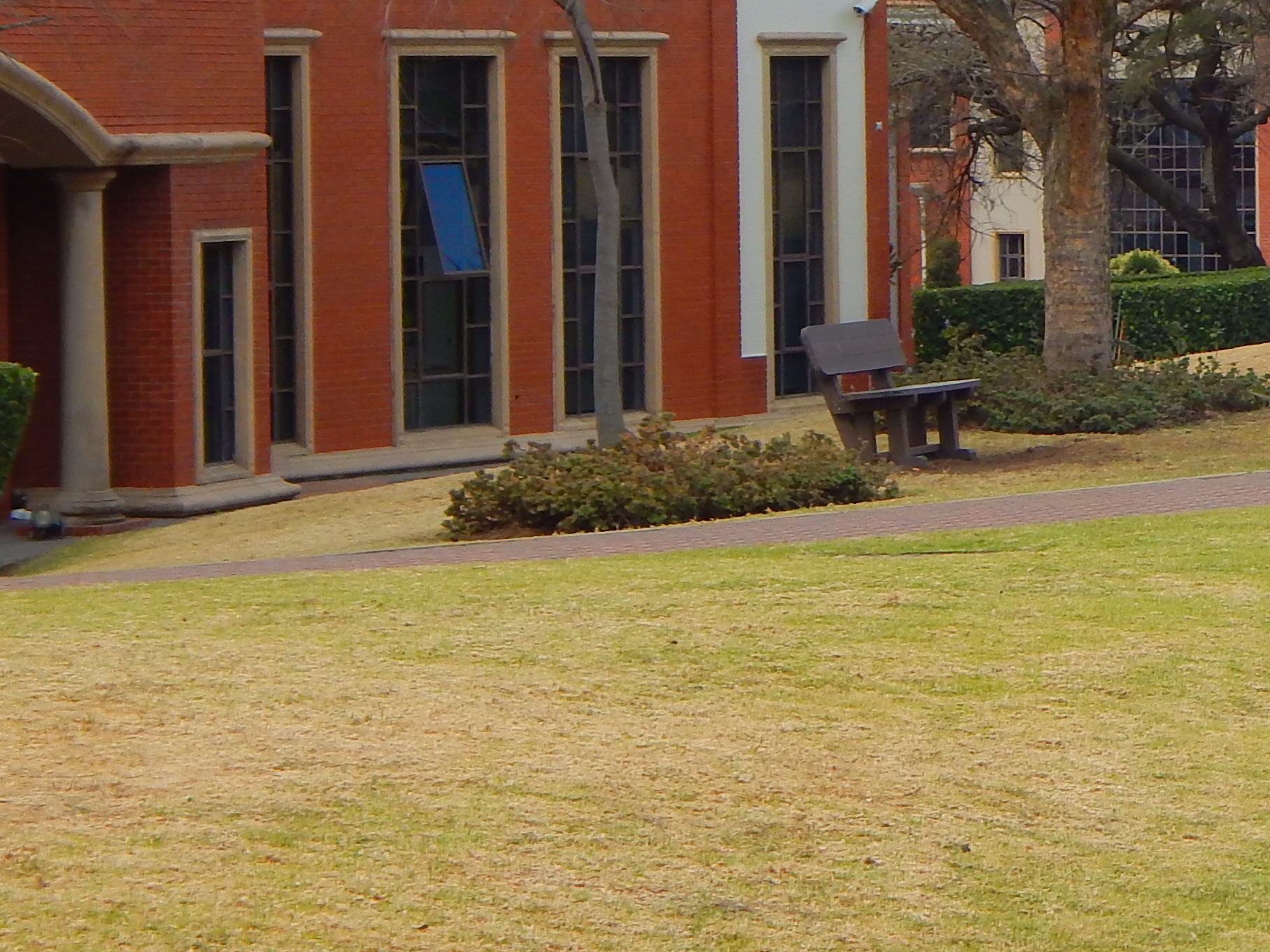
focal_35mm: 137
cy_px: 109
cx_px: 1410
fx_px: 5026
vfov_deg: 10.8
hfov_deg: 14.1
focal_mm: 9.7
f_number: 3.8
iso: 125
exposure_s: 1/400
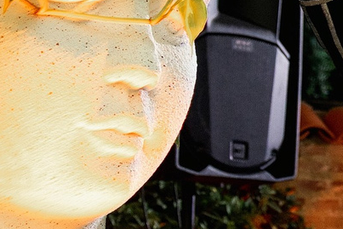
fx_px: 1696
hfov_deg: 9.4
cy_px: 341
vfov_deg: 7.6
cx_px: 982
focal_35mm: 178
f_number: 3.2
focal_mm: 28
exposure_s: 1/100
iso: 1250
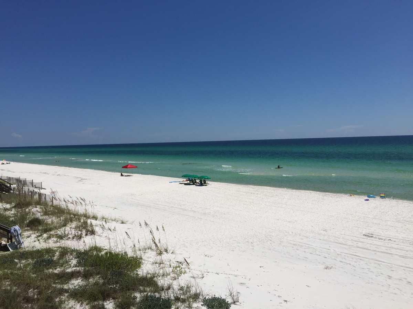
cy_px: 154
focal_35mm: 29
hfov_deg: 61.7
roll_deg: +1.1
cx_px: 206
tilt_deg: -1.4
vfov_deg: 48.2
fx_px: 346
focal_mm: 4.15
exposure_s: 1/6623
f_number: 2.2
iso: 32
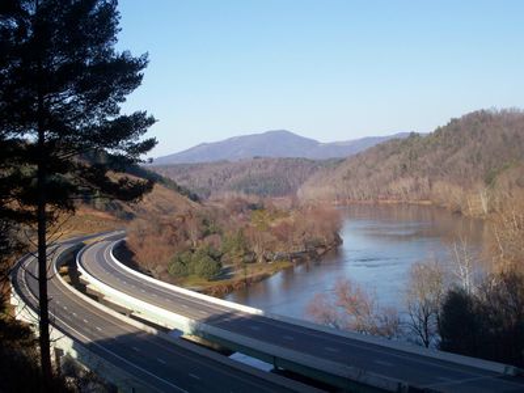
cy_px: 196
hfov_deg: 29.8
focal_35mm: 65
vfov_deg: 22.6
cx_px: 262
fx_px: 984
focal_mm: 10.8
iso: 80
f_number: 3.6
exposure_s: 1/603
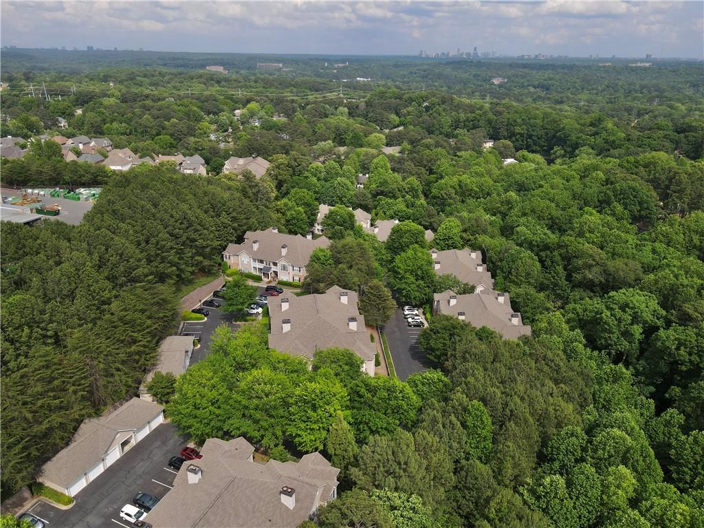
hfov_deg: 71.6
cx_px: 352
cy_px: 264
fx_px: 488
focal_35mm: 24
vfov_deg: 56.8
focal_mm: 4.5
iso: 100
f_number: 2.8
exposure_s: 1/725
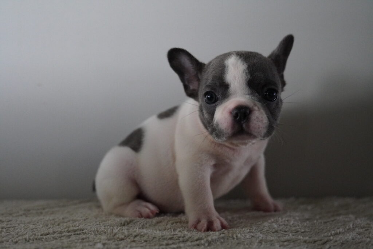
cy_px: 124
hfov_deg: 30.5
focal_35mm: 66
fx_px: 684
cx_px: 186
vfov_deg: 20.6
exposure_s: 1/160
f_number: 2.8
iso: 5000
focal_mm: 44
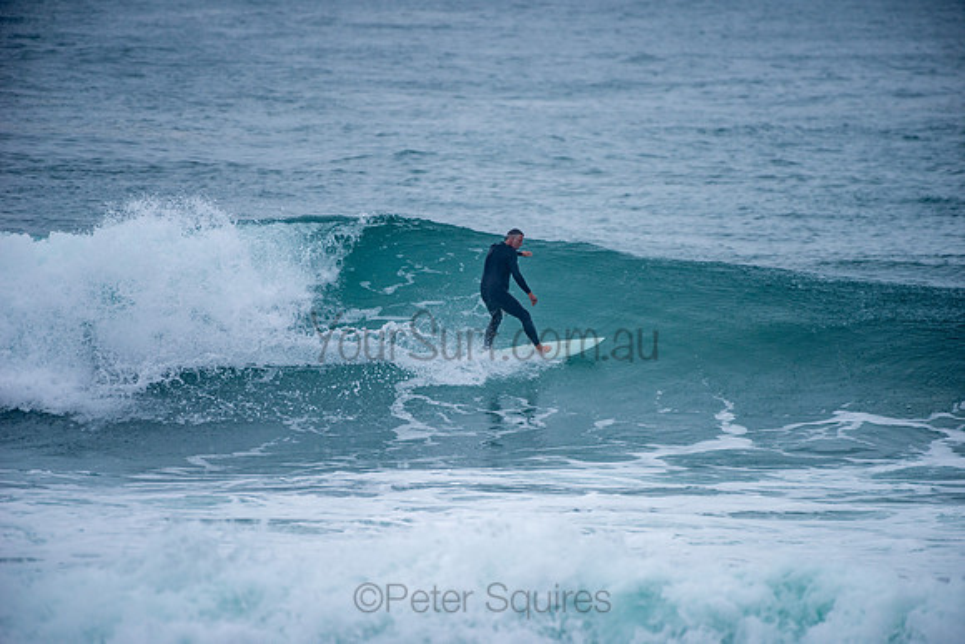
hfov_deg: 4.1
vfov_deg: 2.8
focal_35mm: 500
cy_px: 322
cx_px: 482
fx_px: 13405
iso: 180
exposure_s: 1/1000
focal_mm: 500
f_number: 5.6
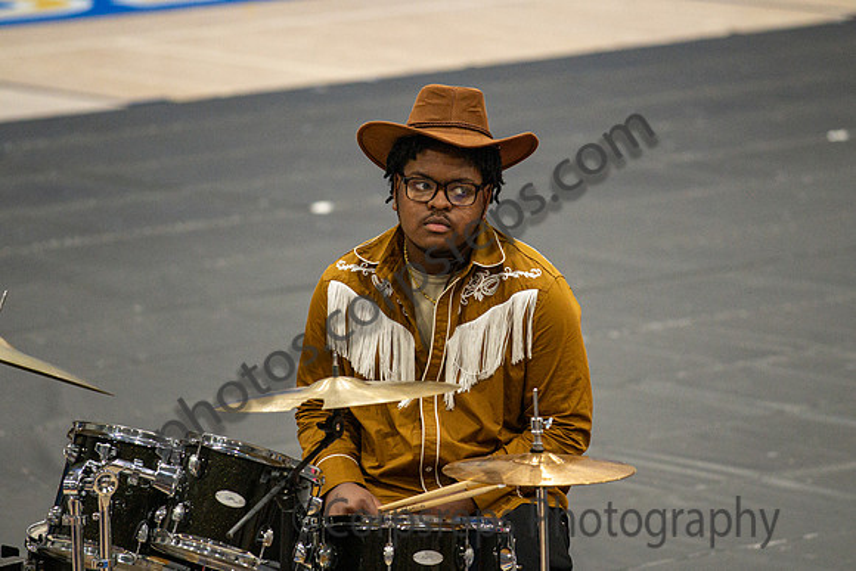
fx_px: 6601
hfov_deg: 7.4
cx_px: 453
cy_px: 250
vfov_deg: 5.0
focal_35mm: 278
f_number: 4
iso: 3600
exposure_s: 1/500
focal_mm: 200
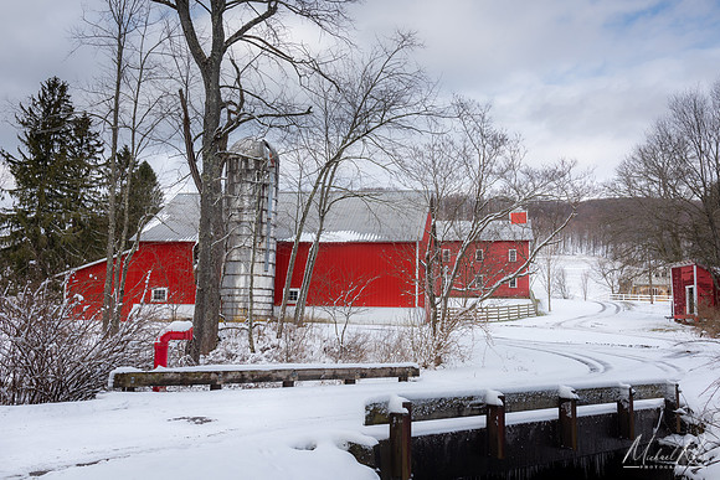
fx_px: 700
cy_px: 240
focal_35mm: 35
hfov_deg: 54.4
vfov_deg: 37.9
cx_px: 360
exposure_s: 1/125
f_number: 11
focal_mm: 35
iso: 100
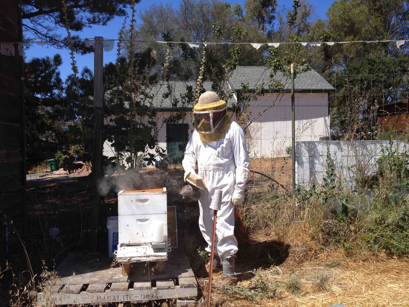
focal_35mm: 35
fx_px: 414
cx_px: 204
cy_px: 154
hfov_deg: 52.6
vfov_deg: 40.7
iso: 50
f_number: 2.4
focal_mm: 4.28
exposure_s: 1/1493
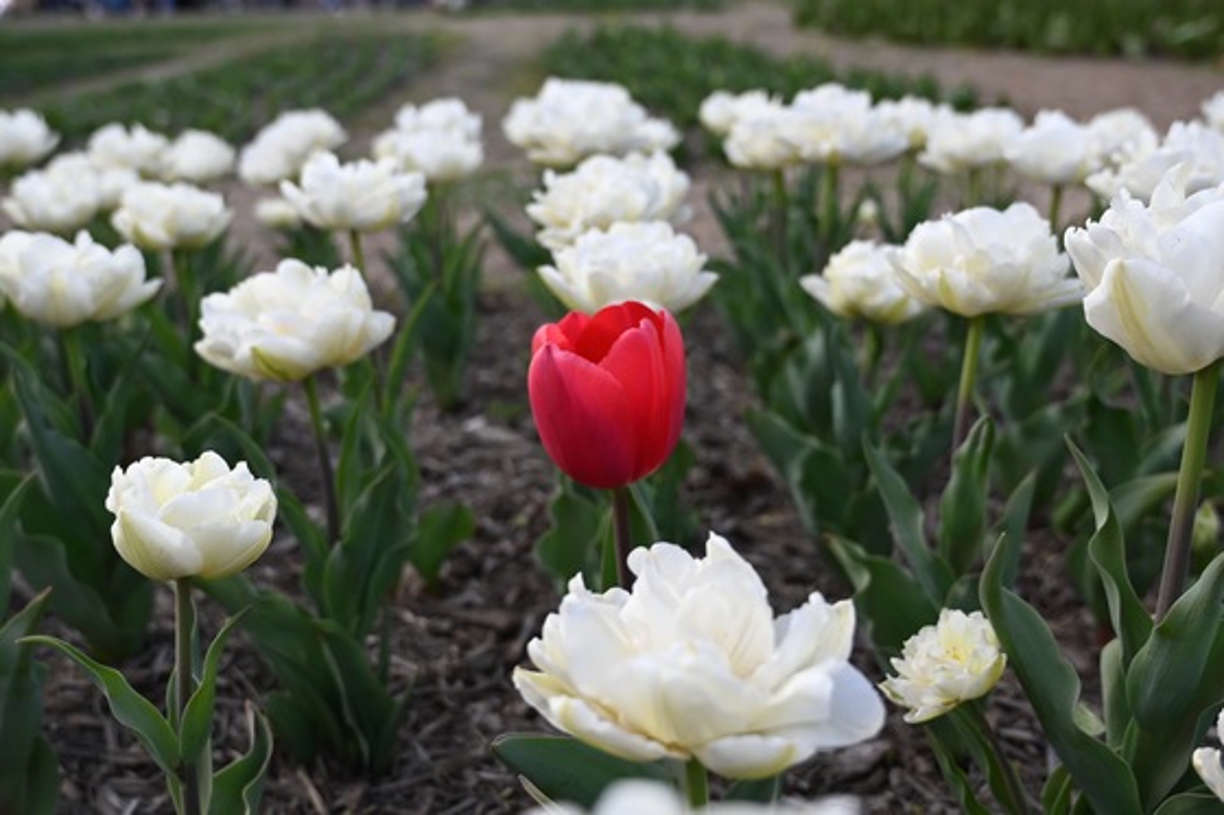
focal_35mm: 36
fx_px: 1224
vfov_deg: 36.9
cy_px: 408
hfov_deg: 53.1
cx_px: 612
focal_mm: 24
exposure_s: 1/640
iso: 180
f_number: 4
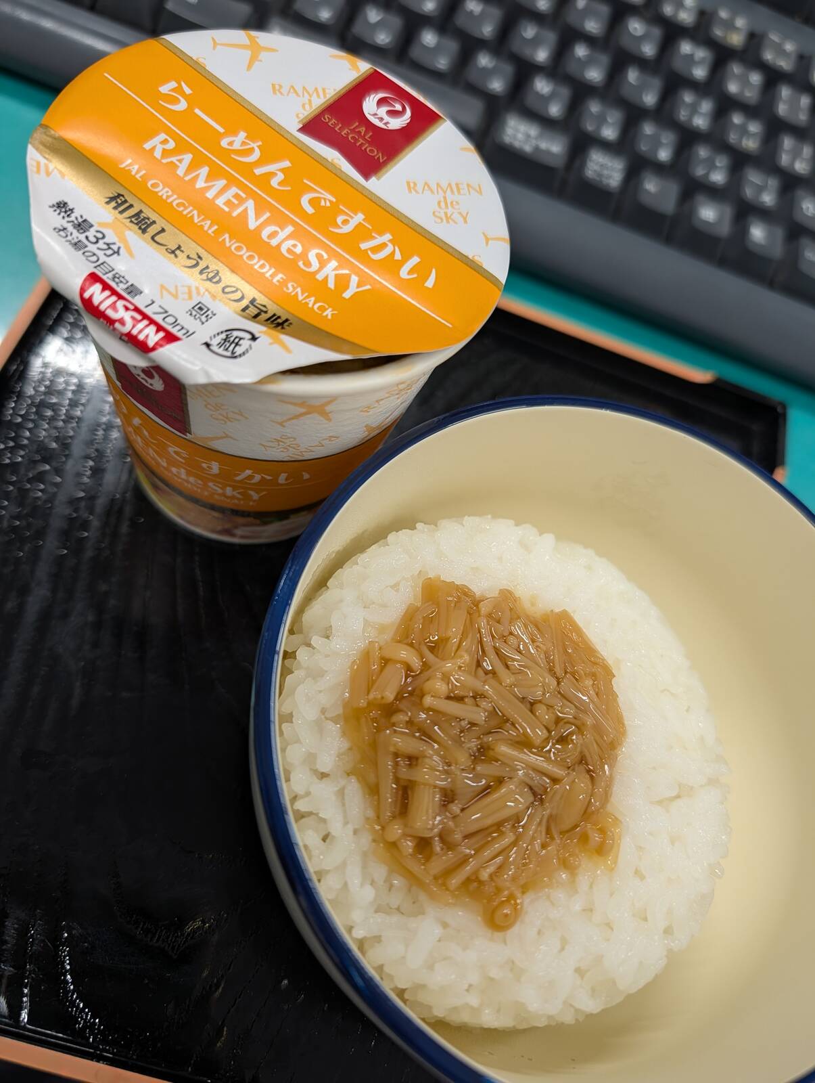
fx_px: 751
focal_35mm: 24
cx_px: 408
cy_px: 542
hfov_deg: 56.9
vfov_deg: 71.5
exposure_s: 1/80.1
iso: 76
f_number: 1.68
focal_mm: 6.9
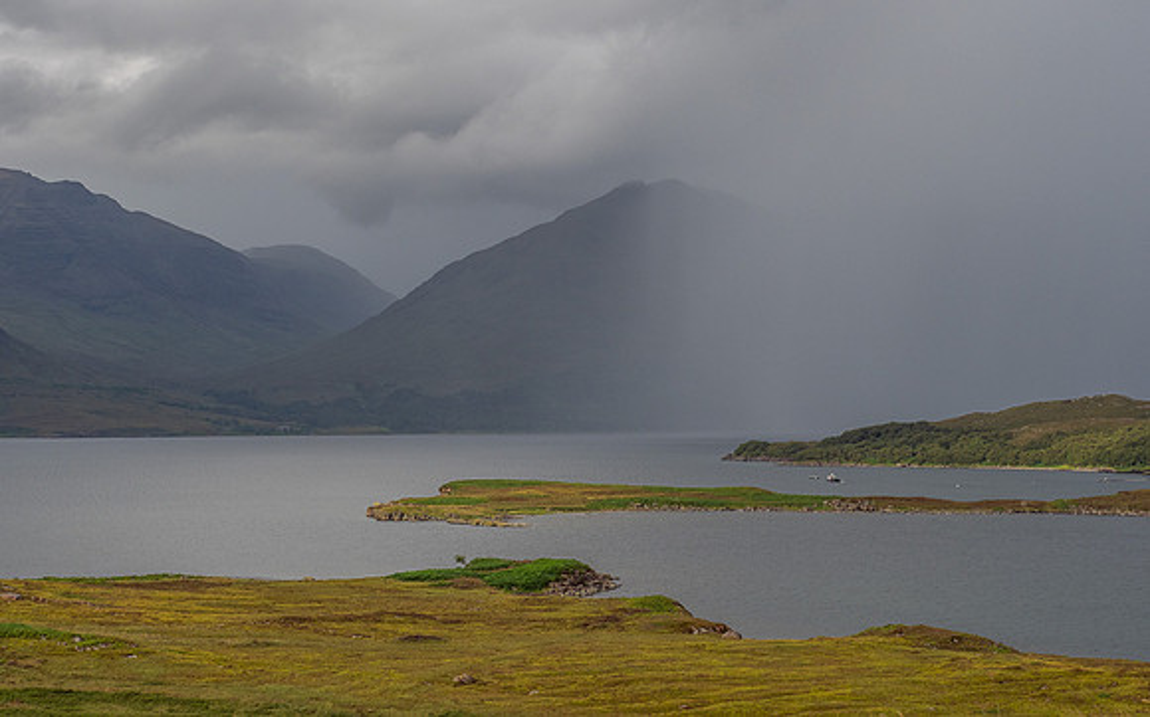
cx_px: 575
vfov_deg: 15.4
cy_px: 346
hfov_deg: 24.4
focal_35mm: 85
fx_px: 2657
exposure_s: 1/250
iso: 200
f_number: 7.1
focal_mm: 40
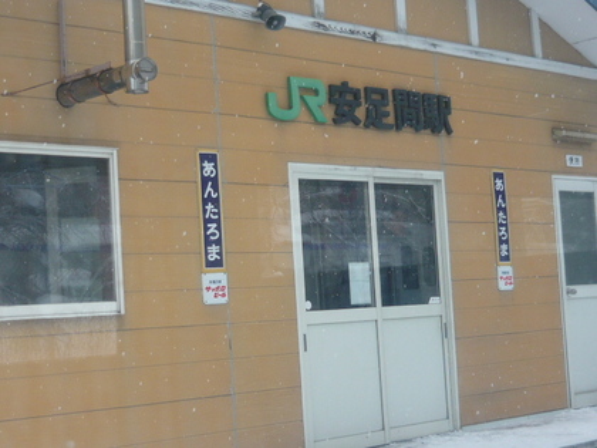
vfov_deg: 22.3
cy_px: 224
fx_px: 1138
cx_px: 298
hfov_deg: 29.4
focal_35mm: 66
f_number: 3
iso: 100
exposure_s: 1/400
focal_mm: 6.8
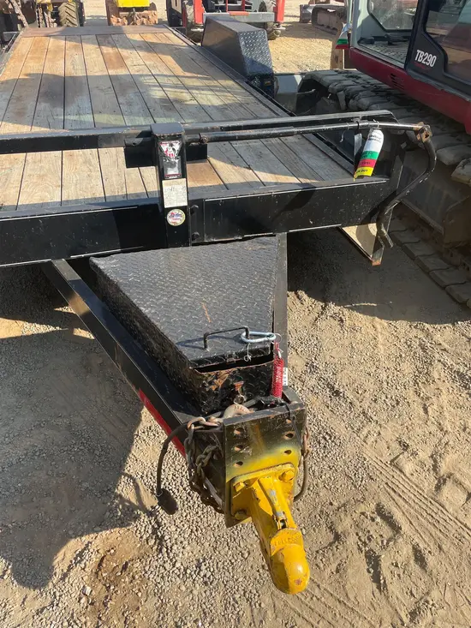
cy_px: 314
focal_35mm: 26
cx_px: 236
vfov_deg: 67.3
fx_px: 472
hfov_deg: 53.1
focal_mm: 4.2
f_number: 1.6
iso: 50
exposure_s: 1/1916
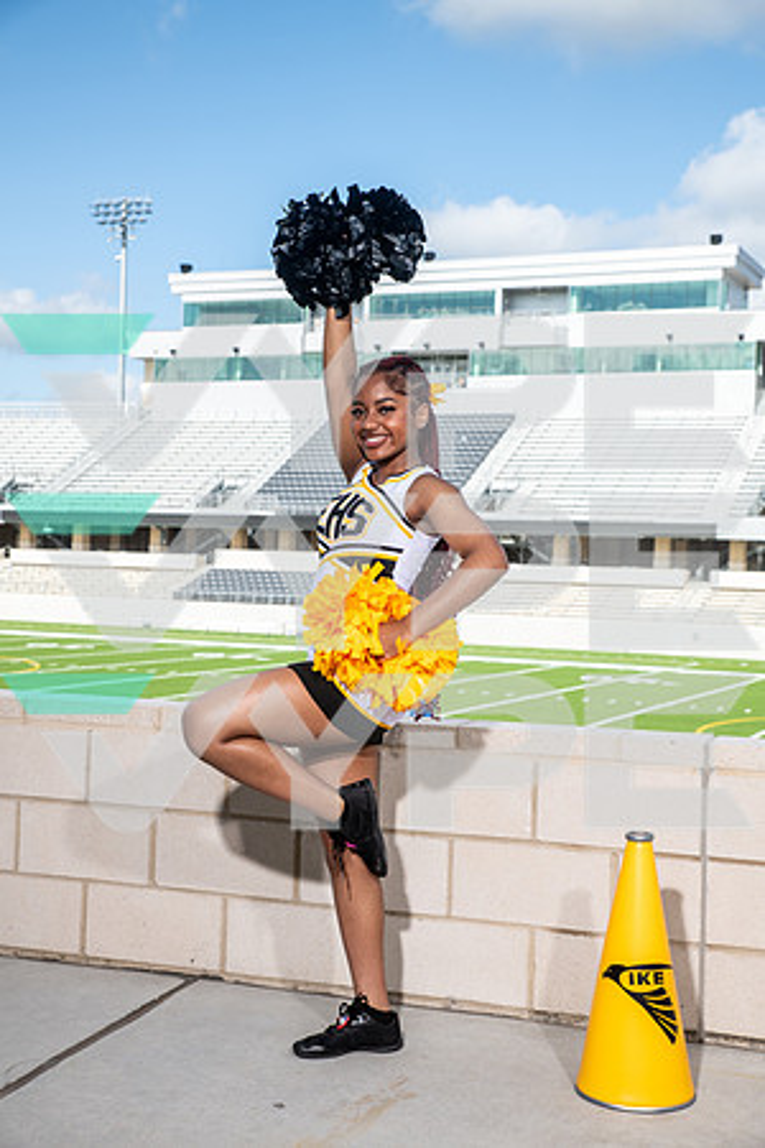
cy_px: 574
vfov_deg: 38.2
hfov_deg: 26.0
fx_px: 1657
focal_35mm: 52
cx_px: 382
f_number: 7.1
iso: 100
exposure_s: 1/320
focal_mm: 52
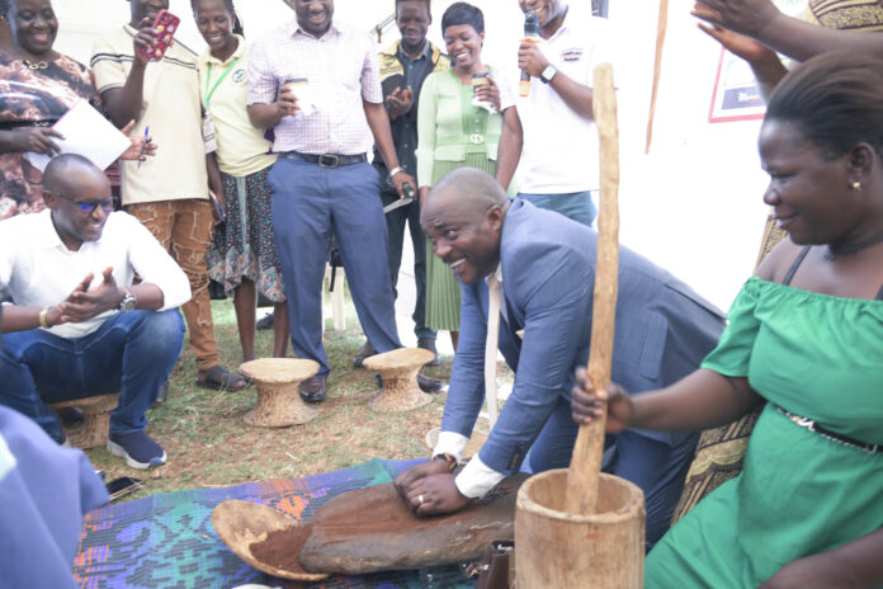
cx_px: 442
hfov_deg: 65.5
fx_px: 687
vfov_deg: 46.4
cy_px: 294
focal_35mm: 28
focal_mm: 28
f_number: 5
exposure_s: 1/100
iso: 800
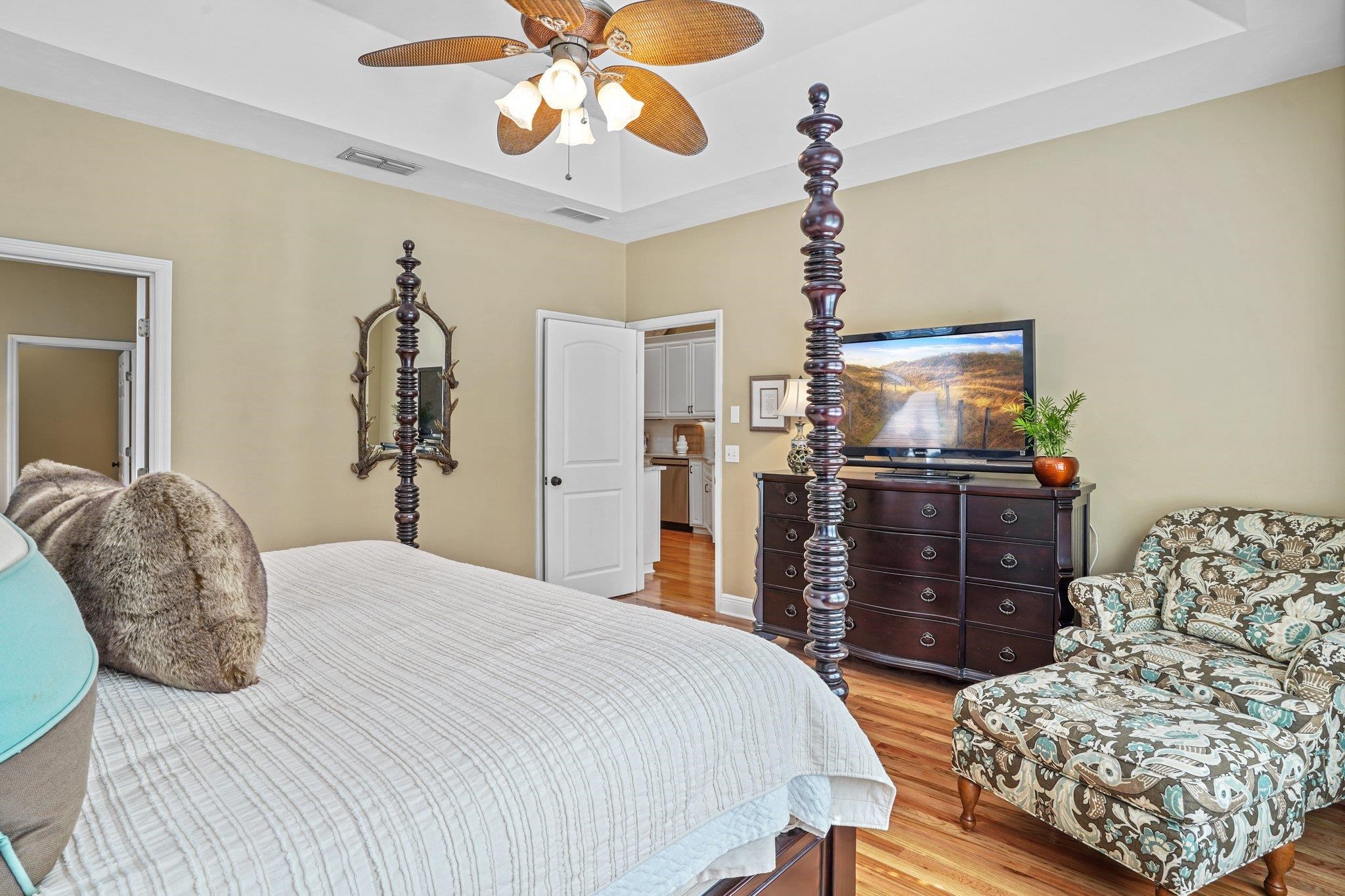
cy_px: 448
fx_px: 672
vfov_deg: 67.4
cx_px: 672
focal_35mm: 18
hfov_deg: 90.0
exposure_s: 1.3
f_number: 9
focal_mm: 18
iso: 100
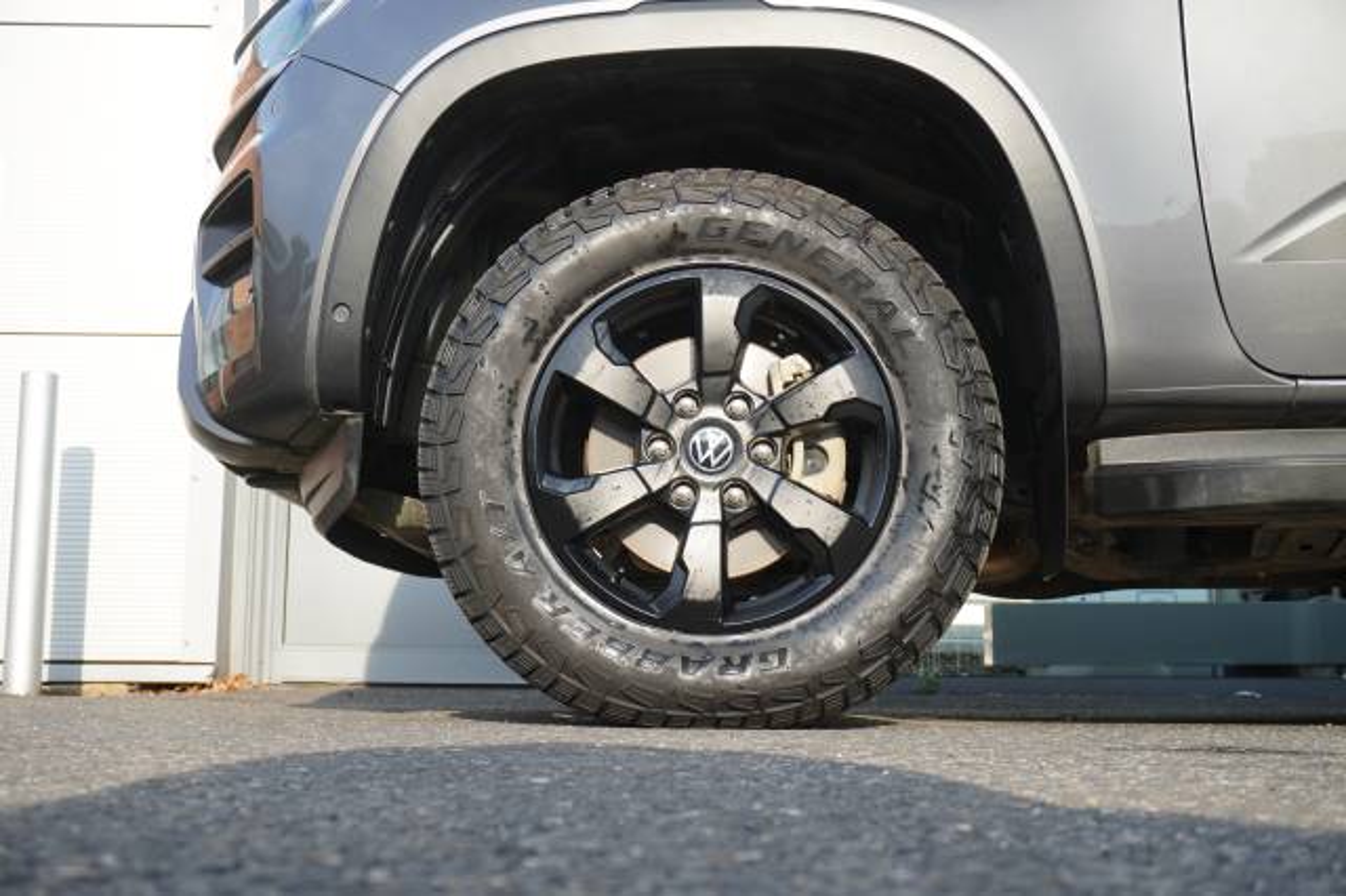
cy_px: 448
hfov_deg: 43.6
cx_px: 673
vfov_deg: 29.8
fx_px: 1682
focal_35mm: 45
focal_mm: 30
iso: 100
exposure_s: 1/90
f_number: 5.6
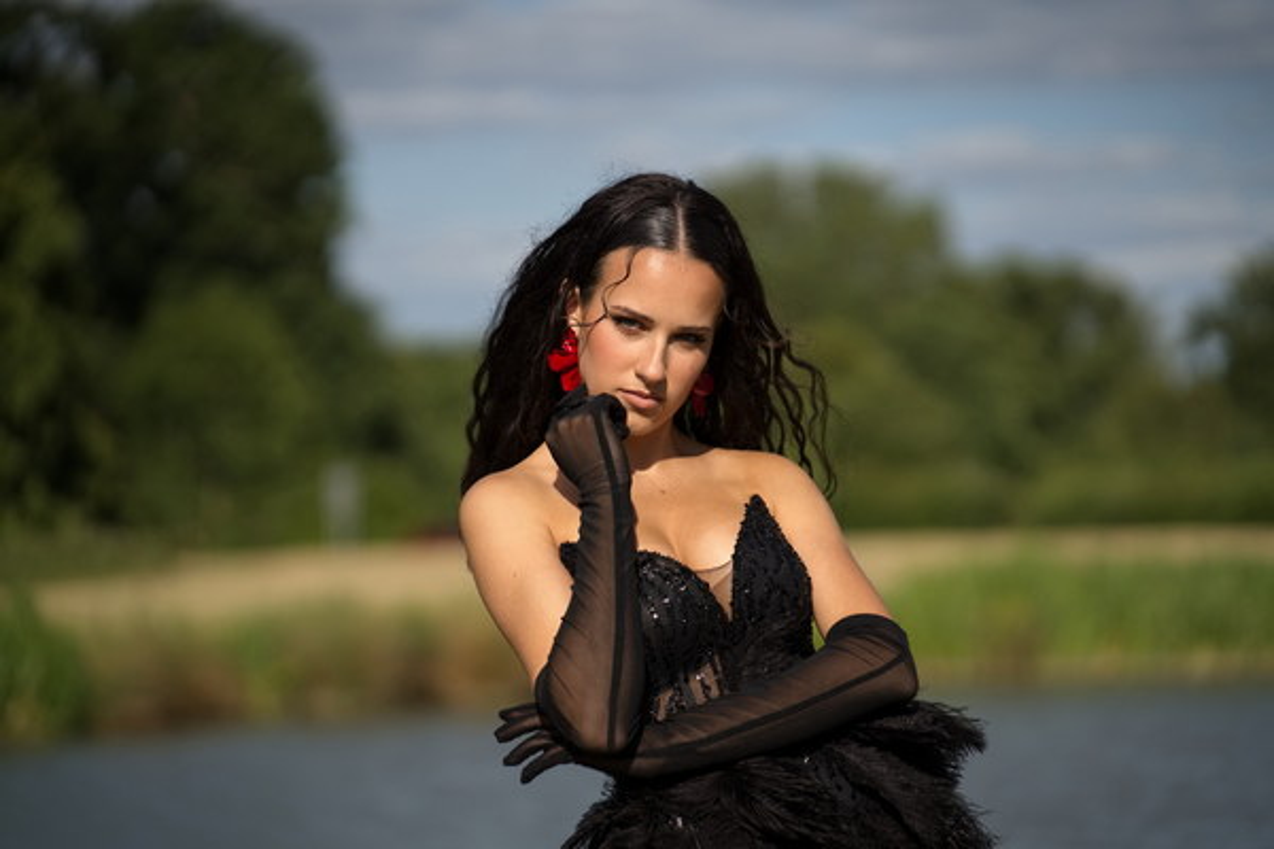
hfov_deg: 17.2
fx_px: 4211
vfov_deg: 11.5
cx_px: 637
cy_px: 424
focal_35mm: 119
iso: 100
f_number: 2.8
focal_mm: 119
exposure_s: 1/3200
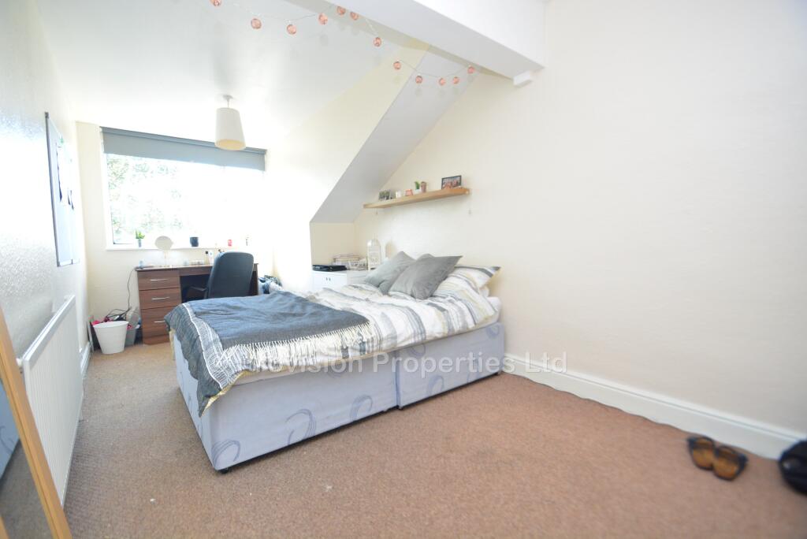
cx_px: 404
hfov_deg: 100.4
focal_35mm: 15
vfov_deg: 77.4
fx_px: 336
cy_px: 270
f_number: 4
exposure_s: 1/60
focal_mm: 10
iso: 720
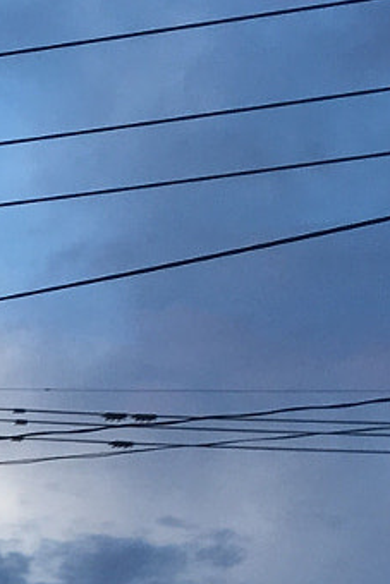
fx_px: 2305
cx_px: -612
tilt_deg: +12.0
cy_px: 644
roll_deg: -2.0
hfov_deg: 8.6
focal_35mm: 142
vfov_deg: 14.1
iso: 25
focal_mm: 4.15
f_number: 2.2
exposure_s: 1/60
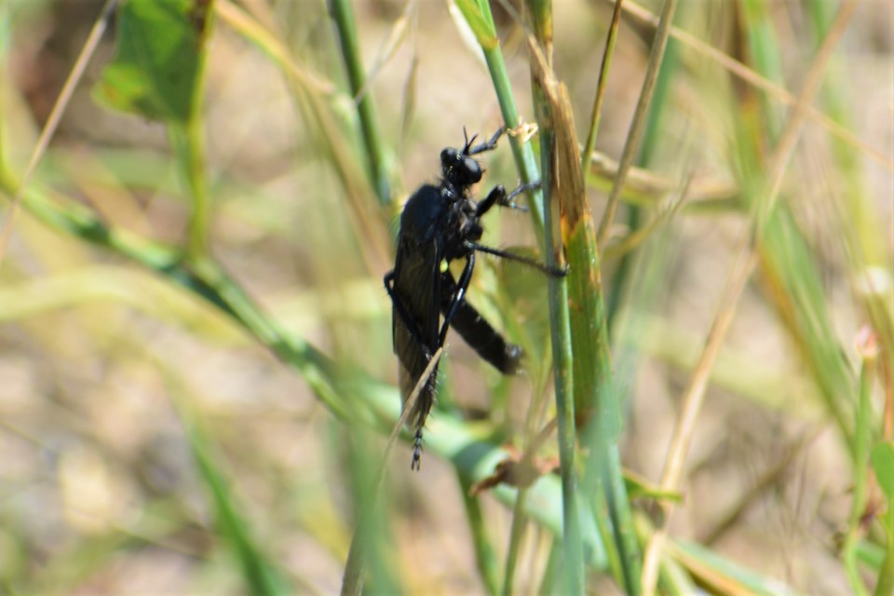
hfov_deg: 4.6
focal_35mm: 450
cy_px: 298
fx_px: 11174
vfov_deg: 3.1
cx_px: 447
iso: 100
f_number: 8
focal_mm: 300
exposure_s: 1/125
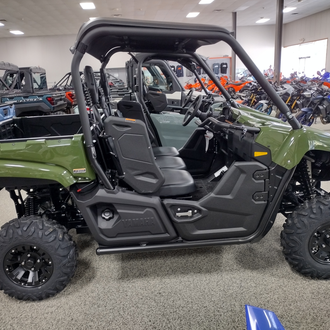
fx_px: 345
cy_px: 165
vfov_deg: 51.1
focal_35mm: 32
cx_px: 154
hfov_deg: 51.1
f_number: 1.7
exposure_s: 1/40
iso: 213
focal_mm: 4.71
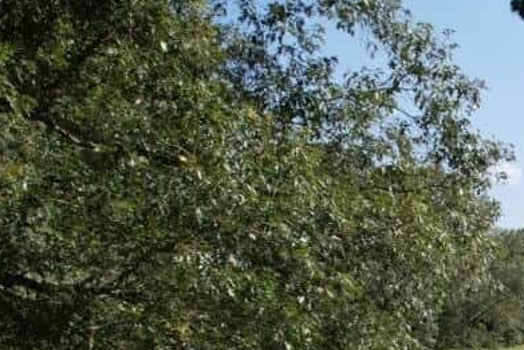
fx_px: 1048
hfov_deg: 24.0
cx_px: 714
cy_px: 466
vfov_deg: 17.6
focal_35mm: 72
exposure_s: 1/1600
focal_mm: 8.4
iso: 110
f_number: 2.8
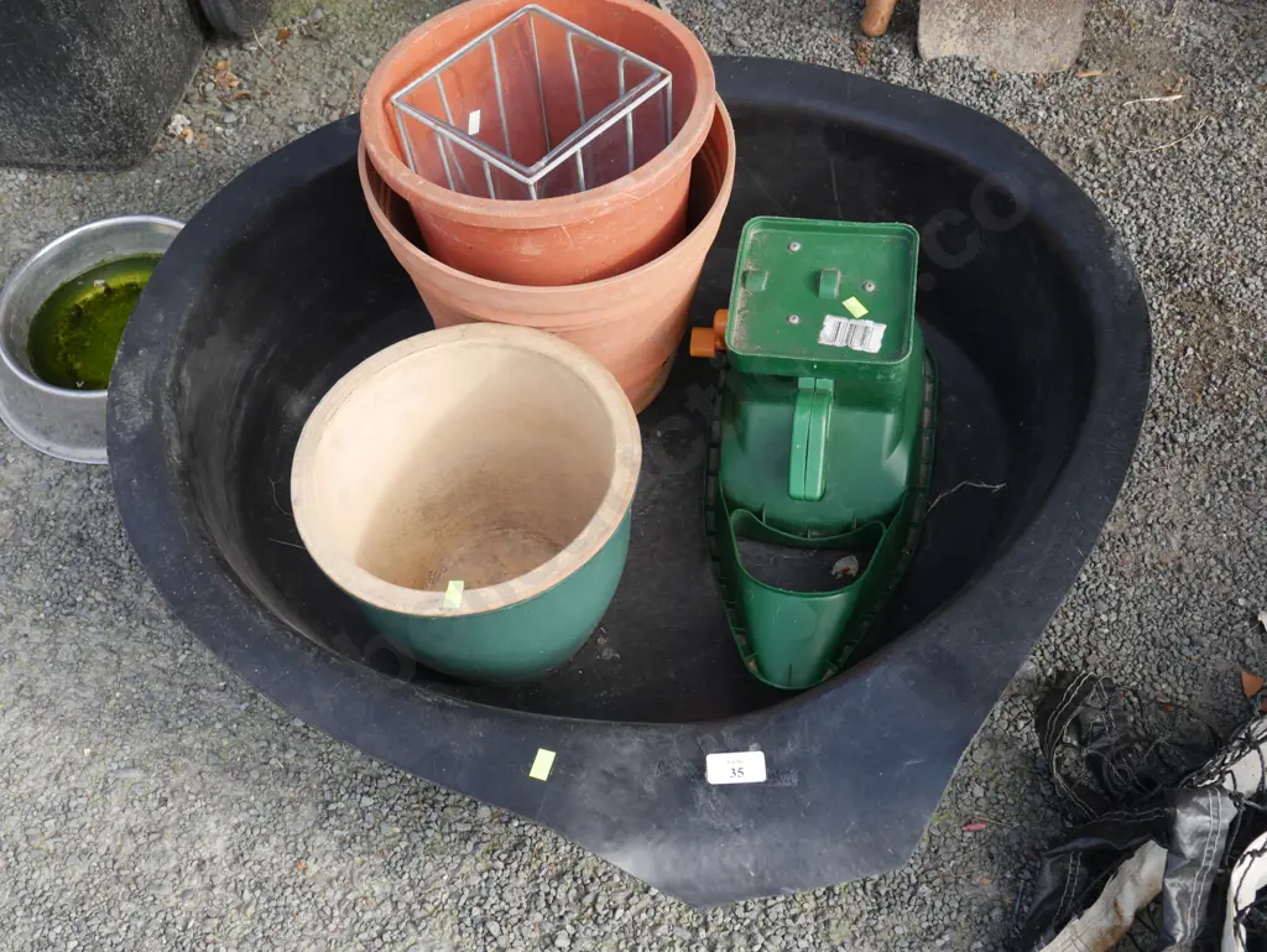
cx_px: 634
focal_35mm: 38
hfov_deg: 49.0
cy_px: 476
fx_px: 1392
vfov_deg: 37.8
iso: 200
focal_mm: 19
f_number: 5.6
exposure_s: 1/160
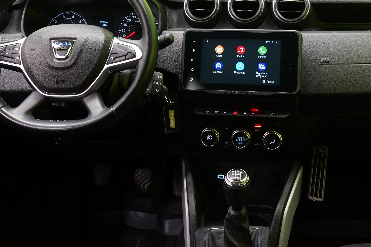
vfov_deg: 29.6
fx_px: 464
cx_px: 236
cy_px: 73
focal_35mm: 45
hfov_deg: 43.2
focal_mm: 28
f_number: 5
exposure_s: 1/25
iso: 1250
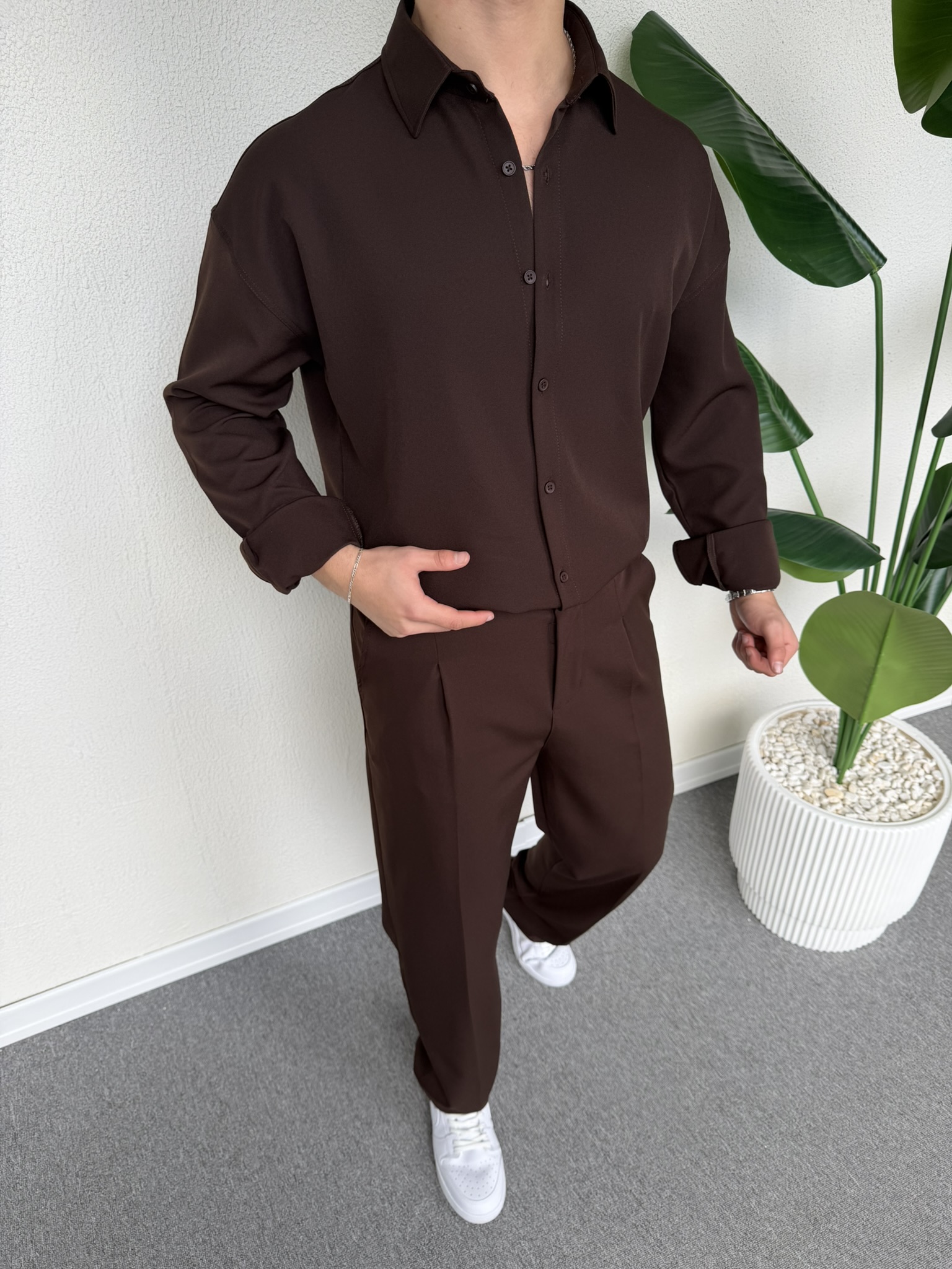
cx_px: 476
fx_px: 880
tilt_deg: -33.1
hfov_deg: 56.8
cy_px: 634
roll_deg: -0.9
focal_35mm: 24
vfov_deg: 71.6
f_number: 1.78
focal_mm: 6.76
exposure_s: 1/121
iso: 64
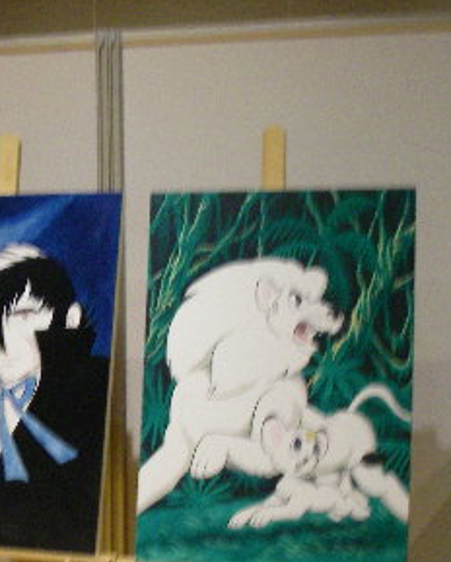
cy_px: 463
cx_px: 10
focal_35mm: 82
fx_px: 1365
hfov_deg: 18.3
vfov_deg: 22.9
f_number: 3.3
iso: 400
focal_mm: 6.3
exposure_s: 1/8
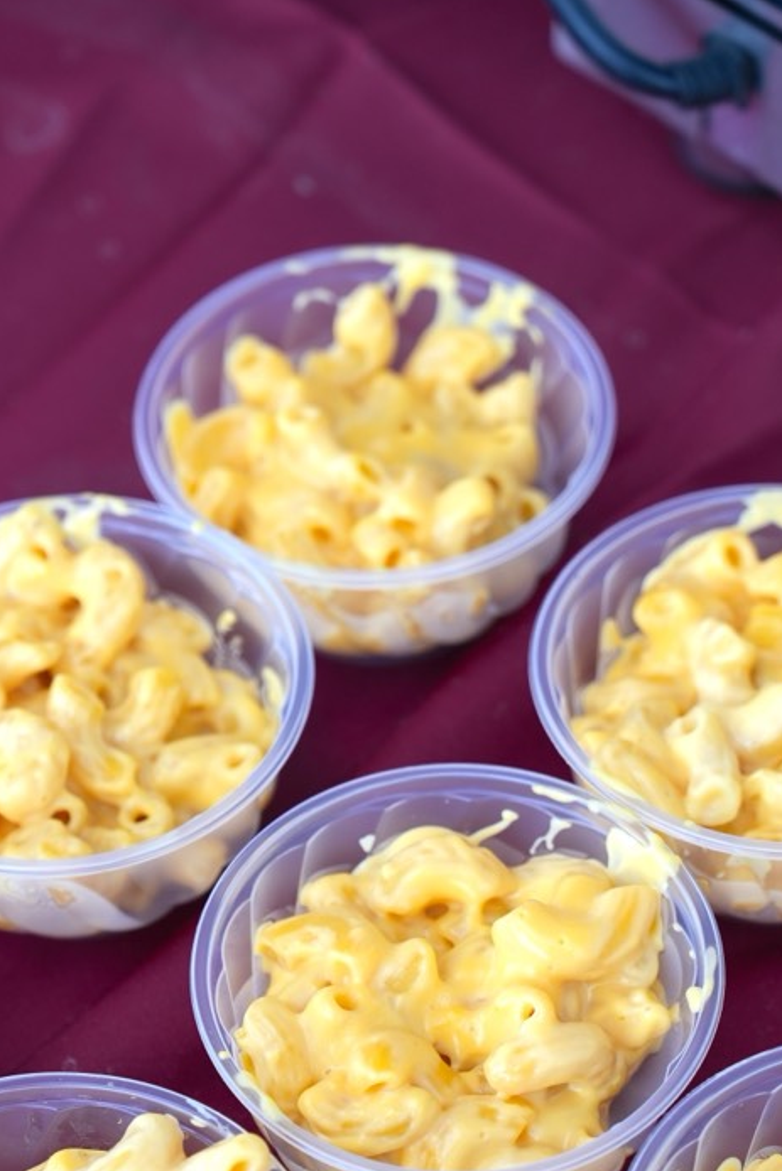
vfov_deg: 16.8
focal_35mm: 121
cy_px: 970
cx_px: 453
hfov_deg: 11.3
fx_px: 3940
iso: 200
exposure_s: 1/160
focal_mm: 70
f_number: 4
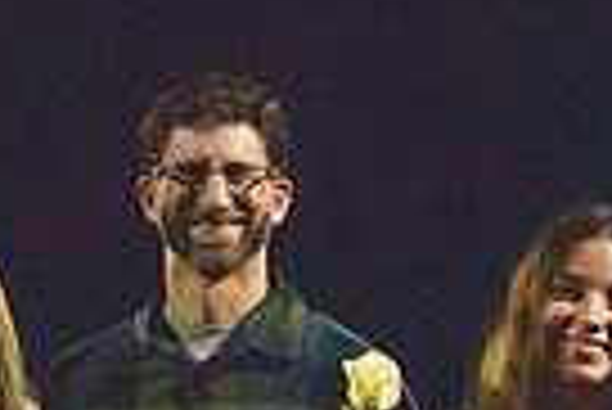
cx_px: 454
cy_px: 620
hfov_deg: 11.4
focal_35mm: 179
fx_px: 3046
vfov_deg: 7.6
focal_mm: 42
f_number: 5
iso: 8000
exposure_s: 1/500
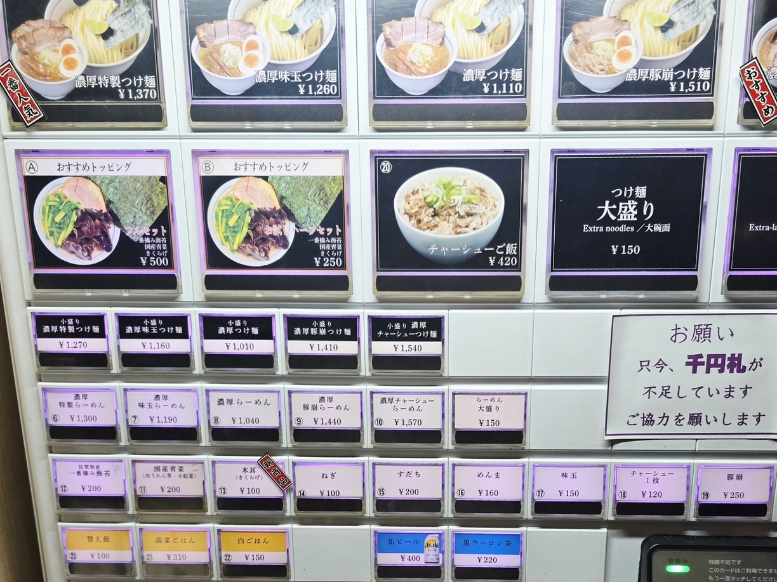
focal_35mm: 23
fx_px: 516
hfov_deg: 73.9
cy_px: 291
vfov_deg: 58.8
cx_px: 388
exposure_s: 1/61
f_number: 1.7
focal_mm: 6.3
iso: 40
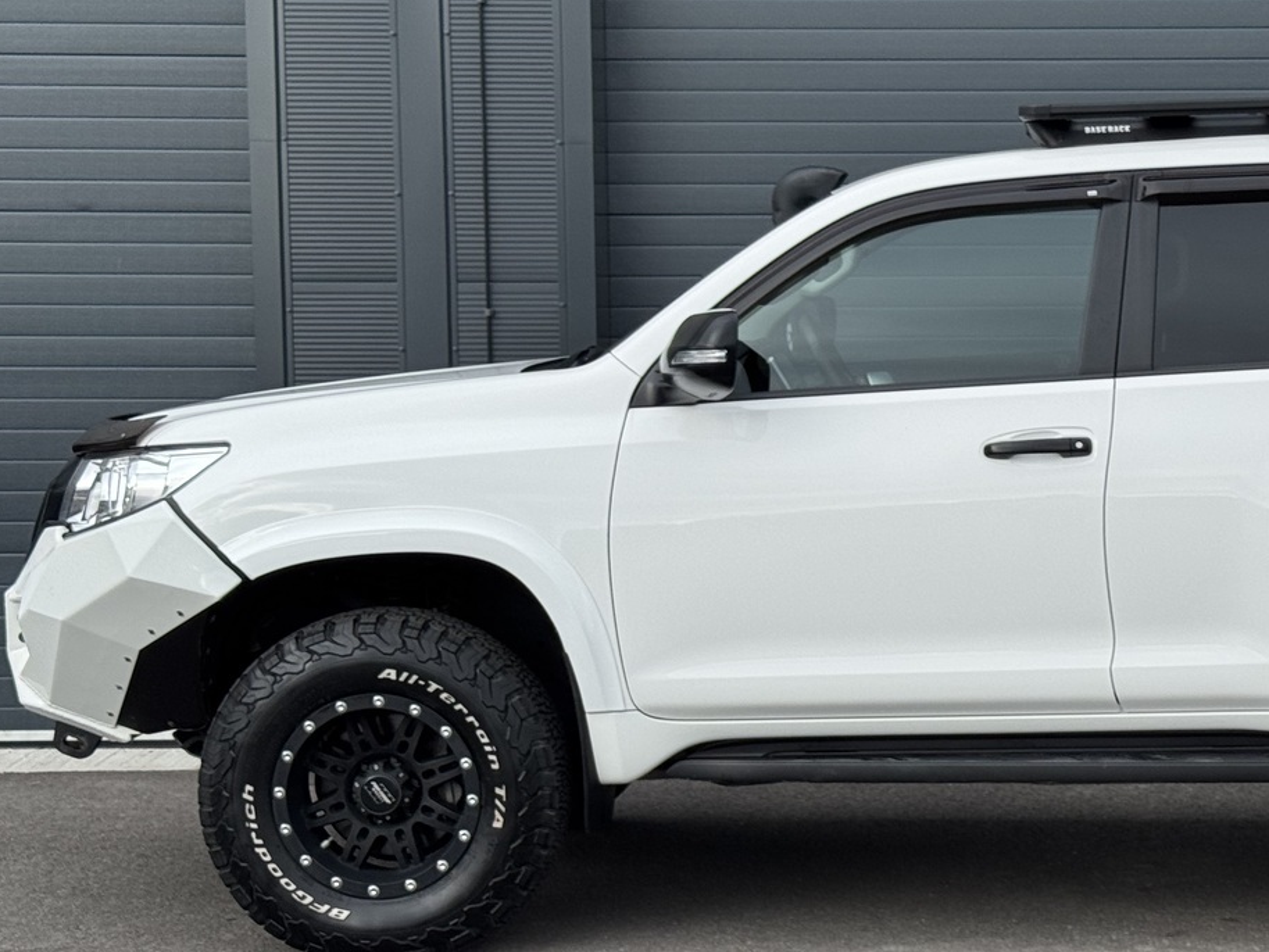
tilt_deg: -3.9
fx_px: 3080
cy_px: 541
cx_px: 1050
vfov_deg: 17.6
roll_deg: +0.7
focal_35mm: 84
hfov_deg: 22.9
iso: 64
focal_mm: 6.76
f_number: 1.78
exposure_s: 1/2252
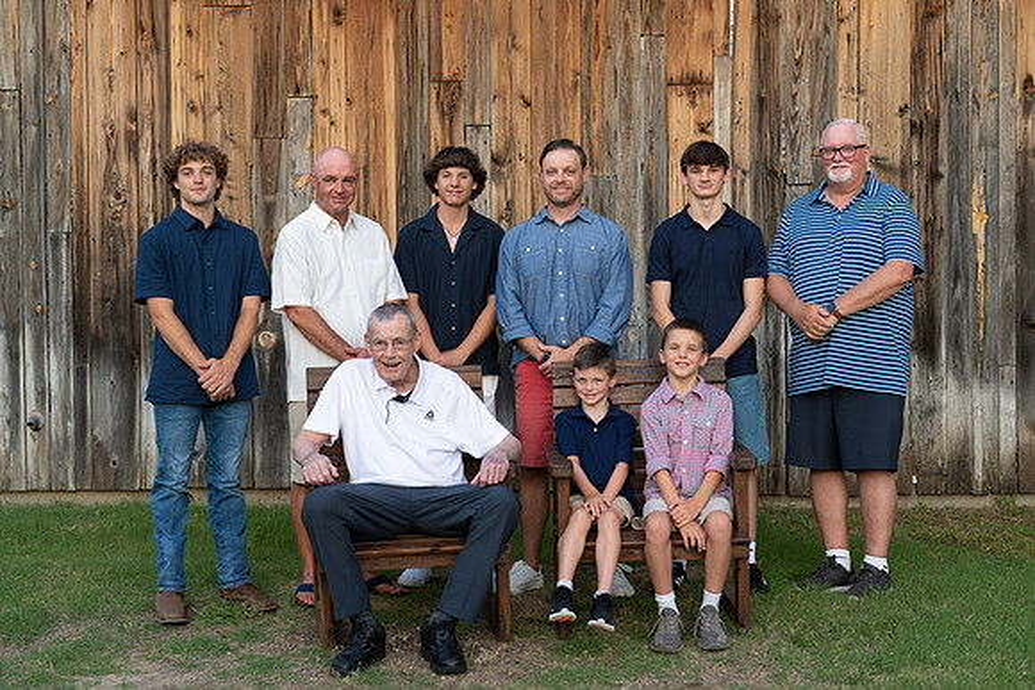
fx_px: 1613
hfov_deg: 35.6
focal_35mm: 56
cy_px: 353
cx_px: 519
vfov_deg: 24.2
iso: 200
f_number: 2.8
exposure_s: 1/500
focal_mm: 50
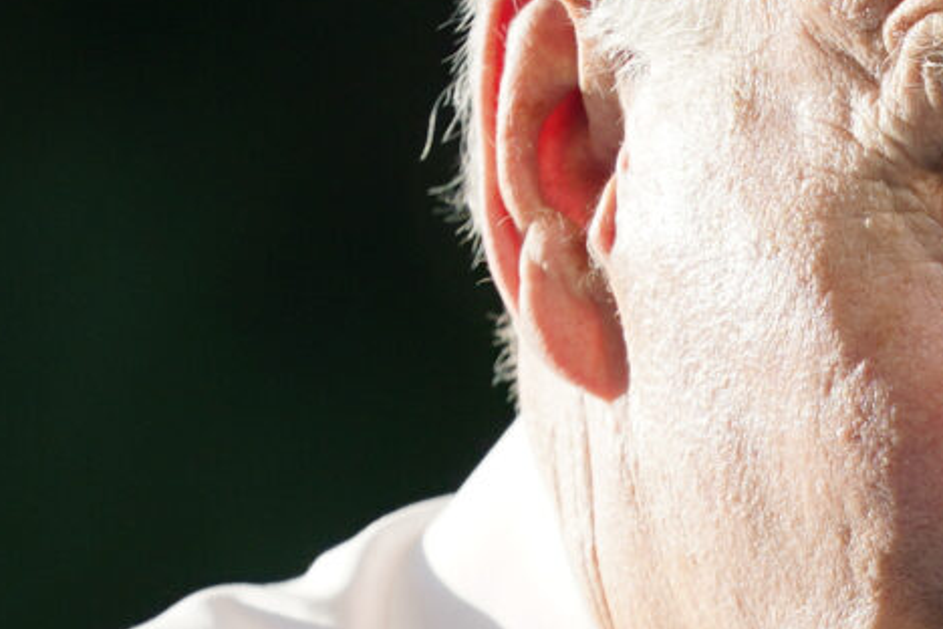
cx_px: 1747
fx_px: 28628
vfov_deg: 1.3
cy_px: 932
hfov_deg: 1.9
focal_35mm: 1093
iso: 200
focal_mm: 200
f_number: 2.8
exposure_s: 1/1600
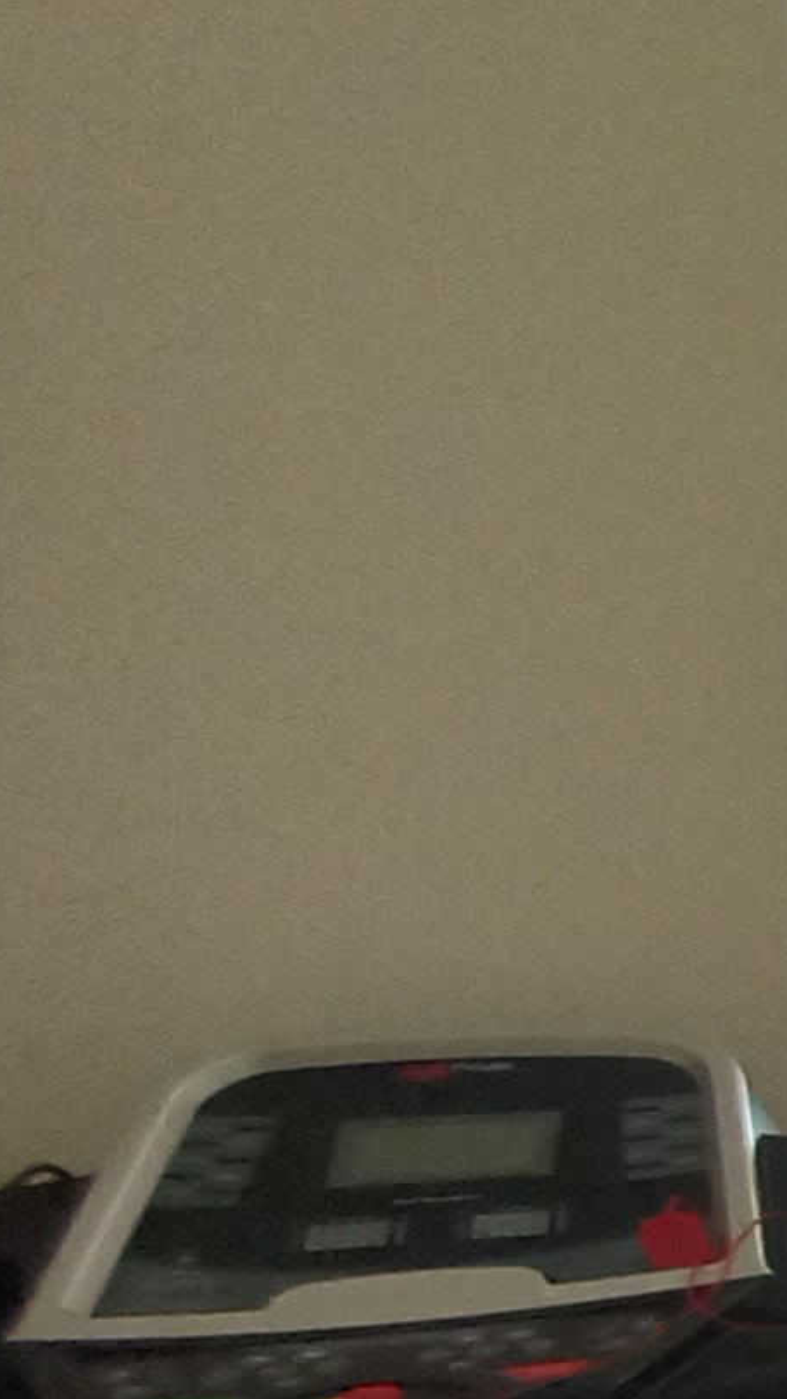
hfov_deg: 12.5
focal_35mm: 45
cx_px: 2202
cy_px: 1166
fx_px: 1670
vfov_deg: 42.9
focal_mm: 1.13
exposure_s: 1/50
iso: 100
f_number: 2.2
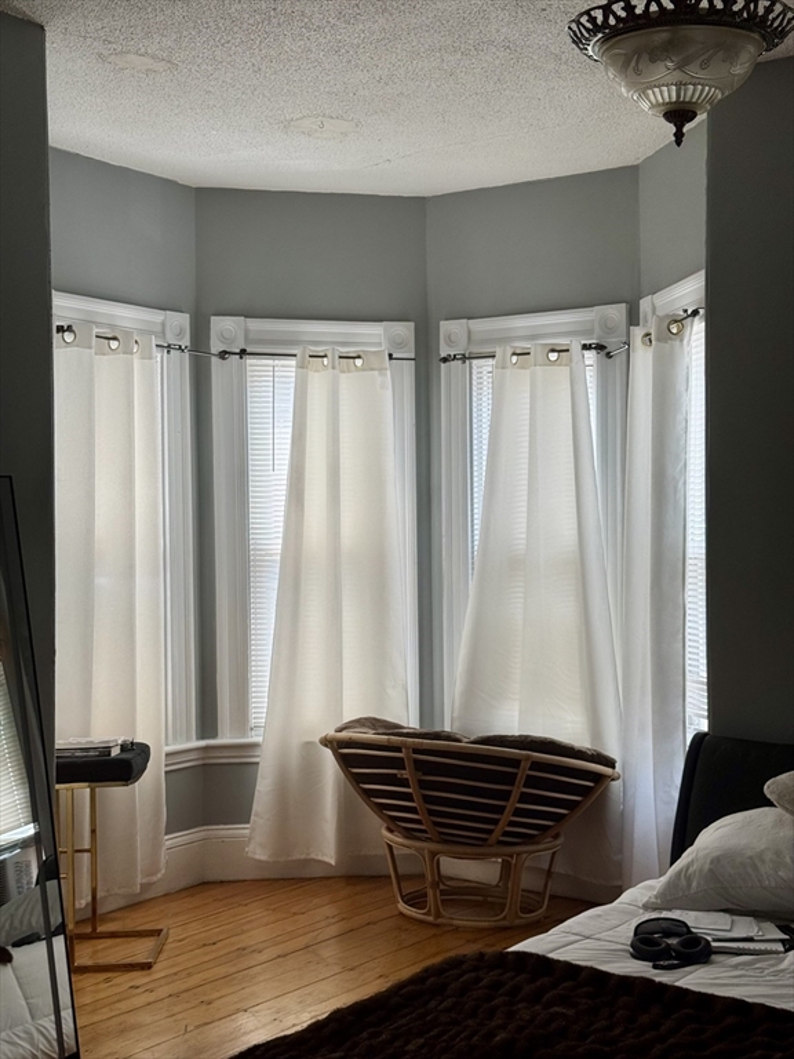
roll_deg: +0.2
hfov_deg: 30.3
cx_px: 397
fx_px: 1468
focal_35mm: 48
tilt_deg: -1.6
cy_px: 530
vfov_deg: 39.7
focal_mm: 6.76
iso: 50
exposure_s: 1/166
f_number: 1.78
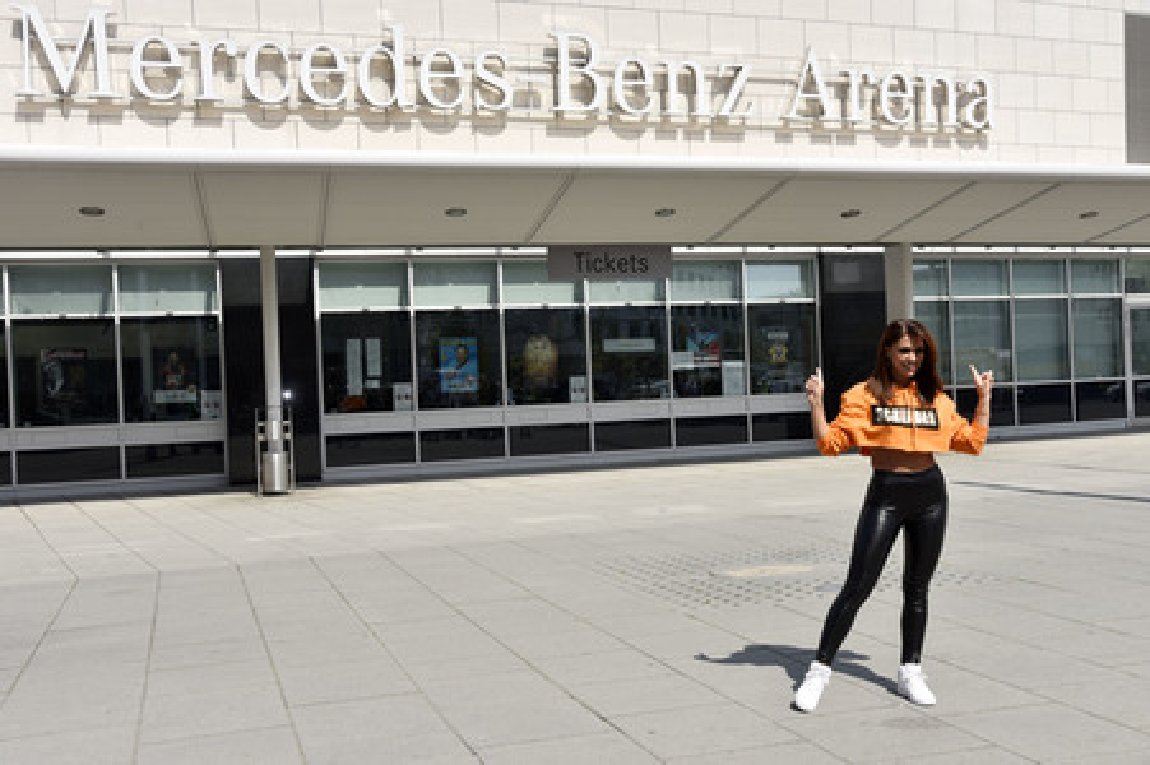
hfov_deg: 50.7
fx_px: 1213
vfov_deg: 35.0
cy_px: 382
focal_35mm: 38
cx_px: 575
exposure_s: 1/400
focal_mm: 38
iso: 125
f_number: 8
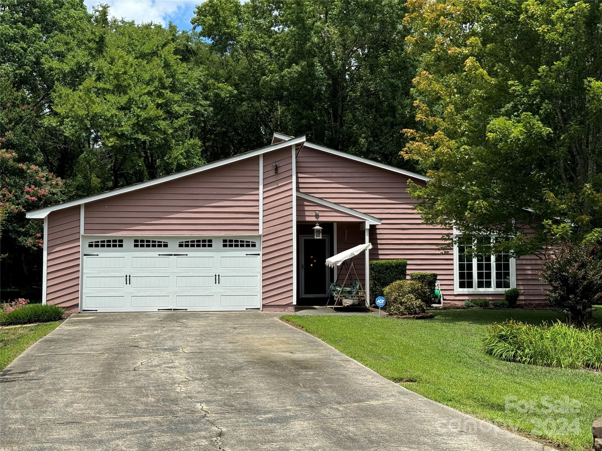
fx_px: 835
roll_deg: -0.2
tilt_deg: +2.1
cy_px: 226
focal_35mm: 48
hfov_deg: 39.7
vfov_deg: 30.3
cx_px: 301
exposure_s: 1/4049
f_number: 1.78
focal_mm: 6.76
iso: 64
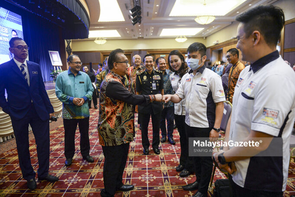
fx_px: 197
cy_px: 98
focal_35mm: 24
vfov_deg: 53.1
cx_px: 148
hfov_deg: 73.7
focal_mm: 24
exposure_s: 1/160
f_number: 3.2
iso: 2000
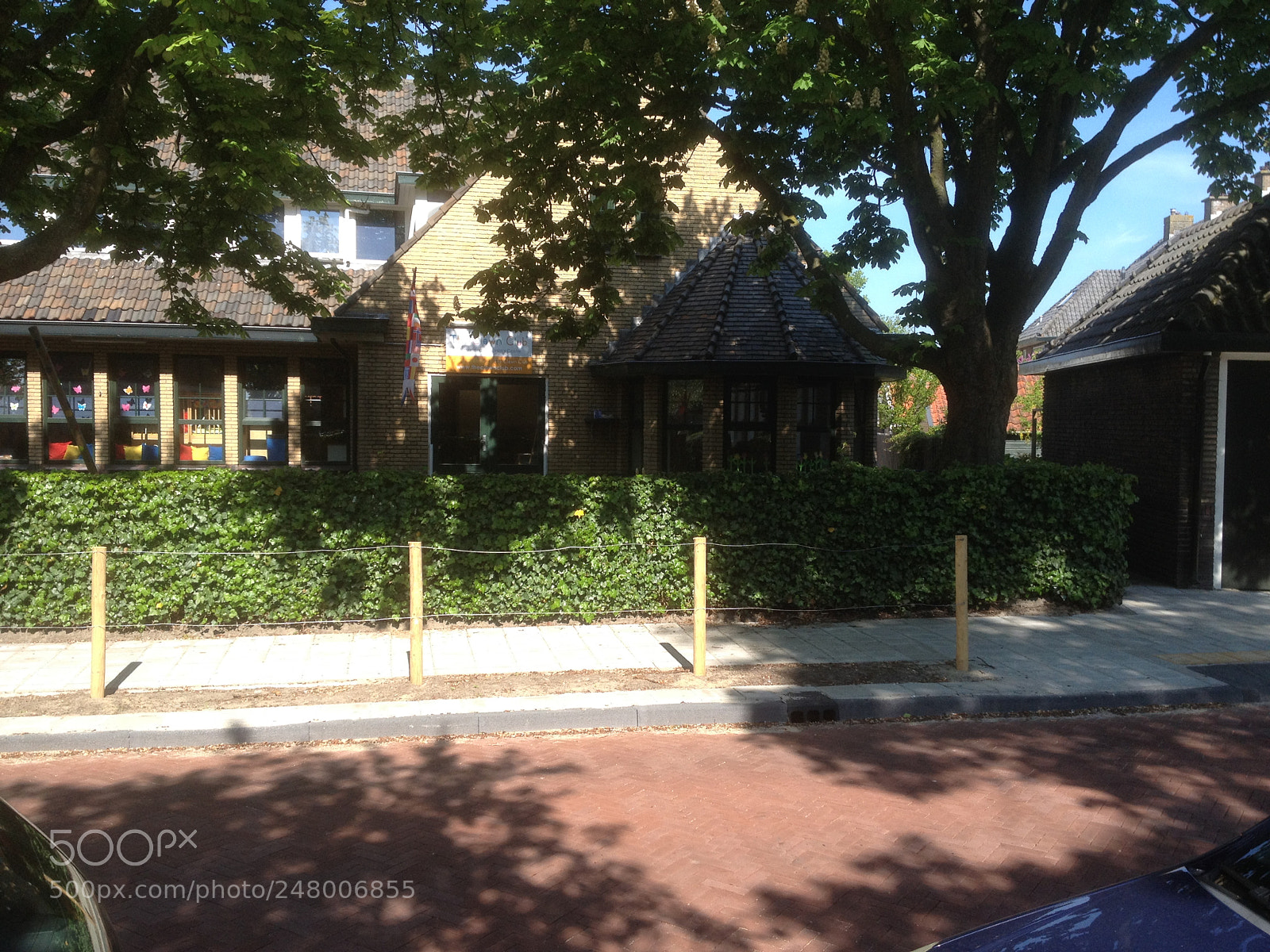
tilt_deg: -3.7
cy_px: 476
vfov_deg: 40.7
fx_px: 1284
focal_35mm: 35
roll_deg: -1.0
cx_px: 635
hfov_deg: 52.6
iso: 50
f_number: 2.4
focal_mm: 4.28
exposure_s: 1/627
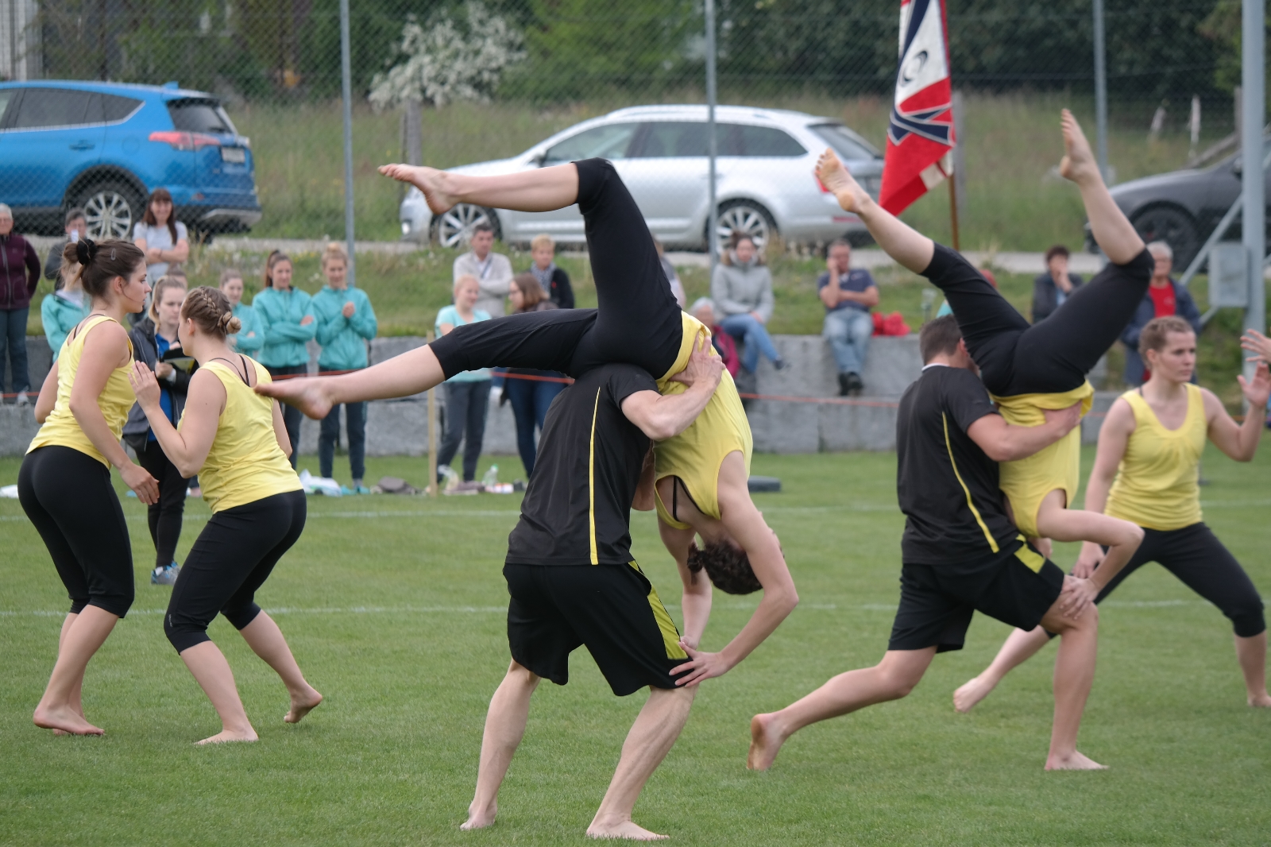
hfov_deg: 10.3
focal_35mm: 200
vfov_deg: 6.9
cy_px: 424
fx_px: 7059
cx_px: 636
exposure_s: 1/250
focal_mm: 130
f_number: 5
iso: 200
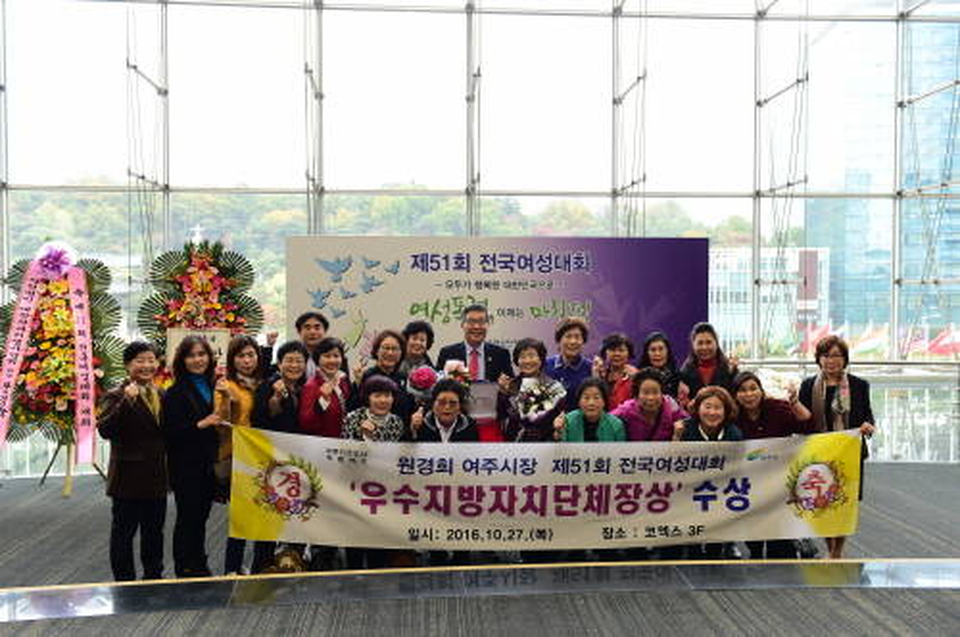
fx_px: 852
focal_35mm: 32
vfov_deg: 41.0
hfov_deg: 58.8
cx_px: 480
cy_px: 318
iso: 1250
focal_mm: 32
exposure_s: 1/80
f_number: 4
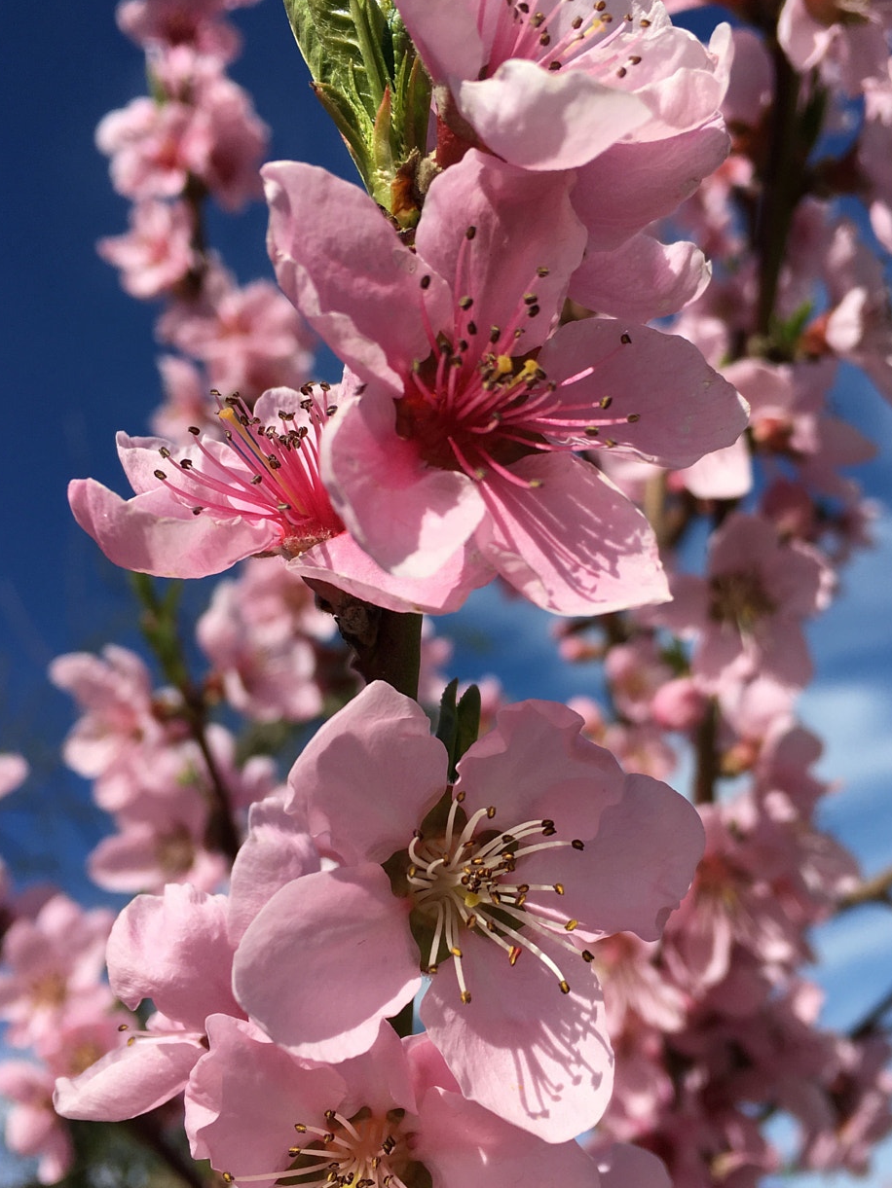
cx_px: 540
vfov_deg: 49.0
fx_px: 1305
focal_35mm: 38
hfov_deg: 37.6
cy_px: 612
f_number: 2.2
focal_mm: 4.15
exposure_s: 1/2137
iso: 25
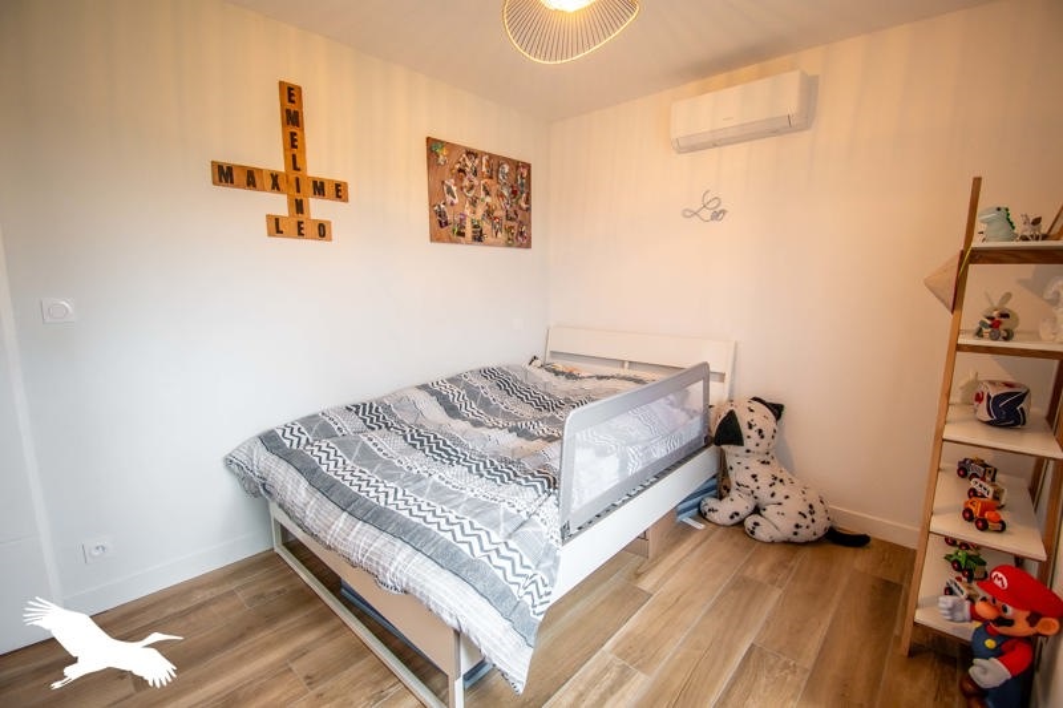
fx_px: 443
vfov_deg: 77.3
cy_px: 354
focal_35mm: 15
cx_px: 532
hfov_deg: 100.4
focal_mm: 10
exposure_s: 1/60
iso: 640
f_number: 4.5
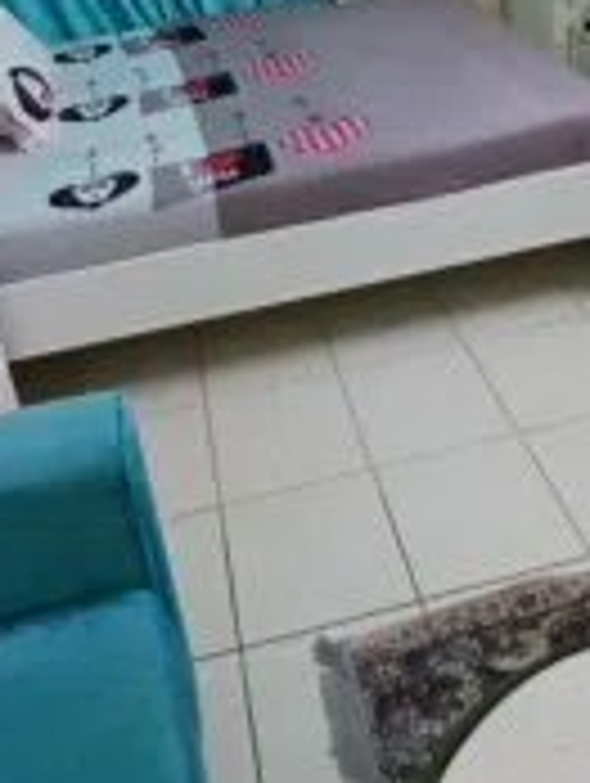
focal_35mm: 39
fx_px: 884
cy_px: 86
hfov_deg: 36.9
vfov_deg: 43.8
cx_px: 293
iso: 125
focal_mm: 1.4
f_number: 2.2
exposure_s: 1/33.3
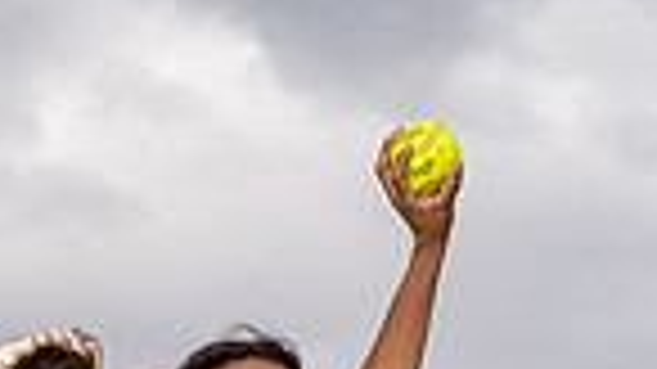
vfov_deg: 9.3
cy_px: 972
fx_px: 1968
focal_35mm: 113
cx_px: 274
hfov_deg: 18.9
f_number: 4
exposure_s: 1/250
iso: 100
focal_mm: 35
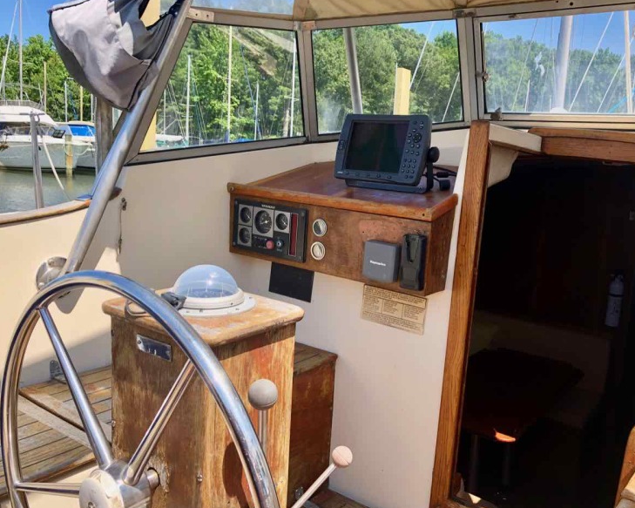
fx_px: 564
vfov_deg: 48.5
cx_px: 328
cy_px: 252
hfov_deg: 58.8
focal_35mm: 30
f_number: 1.8
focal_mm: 3.99
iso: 20
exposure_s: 1/716
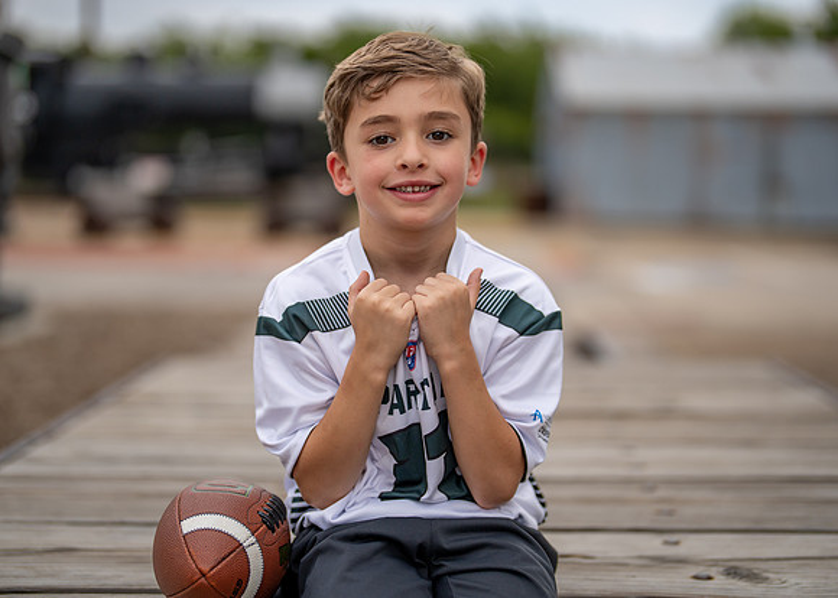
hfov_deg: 34.1
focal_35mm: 57
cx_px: 423
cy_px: 282
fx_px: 1366
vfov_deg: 24.7
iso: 250
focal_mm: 50
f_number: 1.2
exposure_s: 1/4000
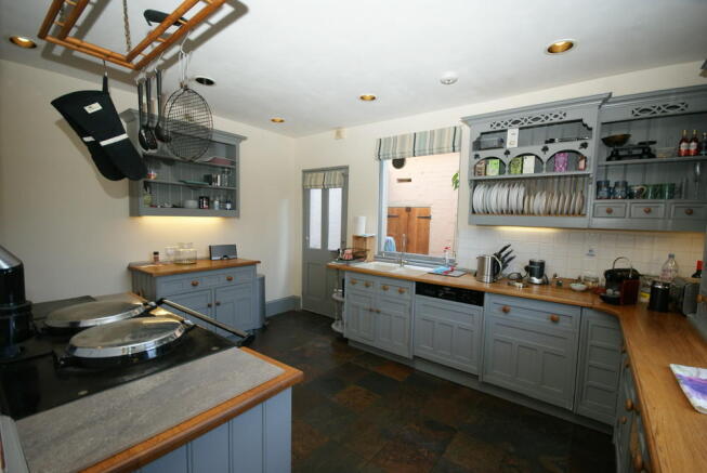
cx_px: 354
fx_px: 295
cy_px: 236
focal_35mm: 15
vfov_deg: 77.5
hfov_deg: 100.3
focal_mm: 10
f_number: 5.6
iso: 400
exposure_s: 1/60
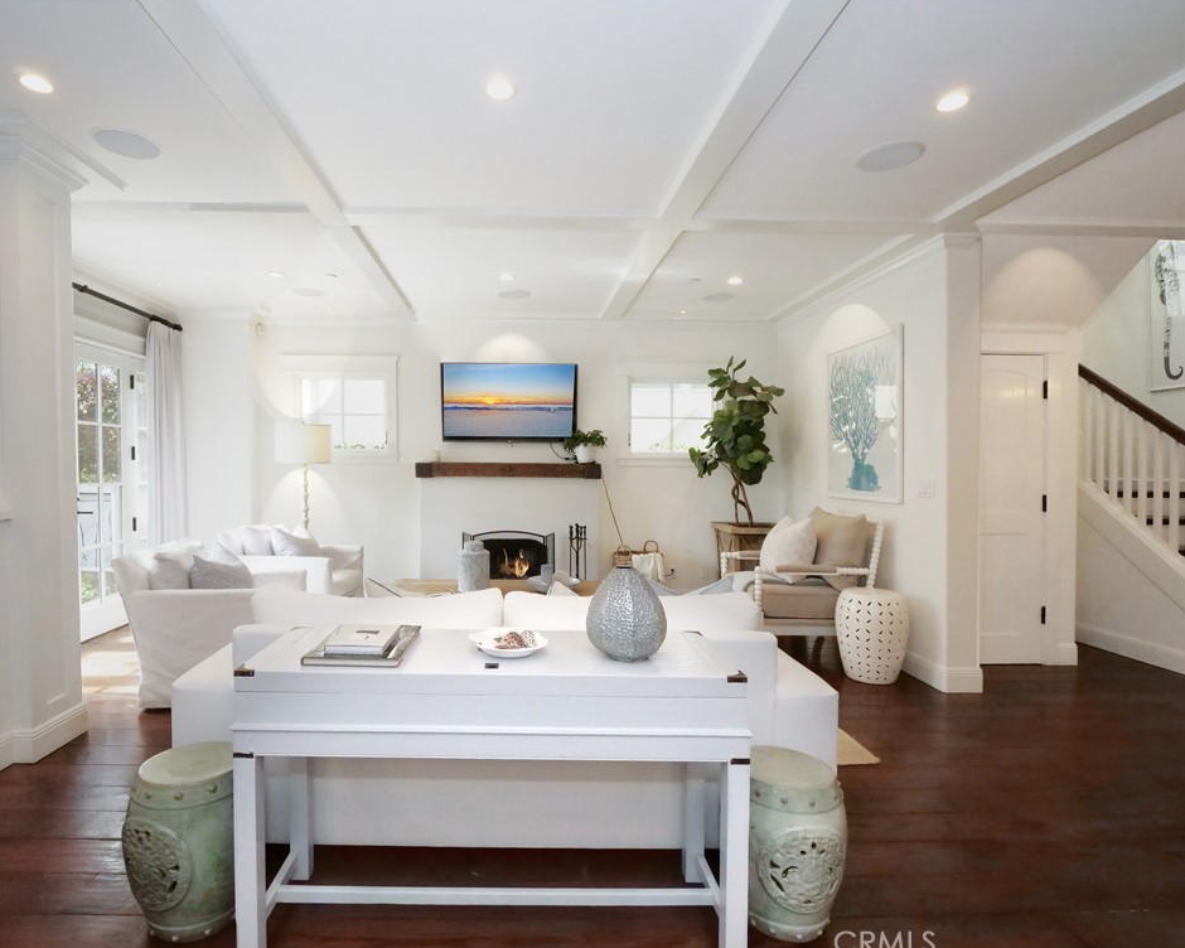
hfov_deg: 89.5
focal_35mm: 17
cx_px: 545
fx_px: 596
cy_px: 477
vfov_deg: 77.0
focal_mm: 8
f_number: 7.1
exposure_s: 1/200
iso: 2500
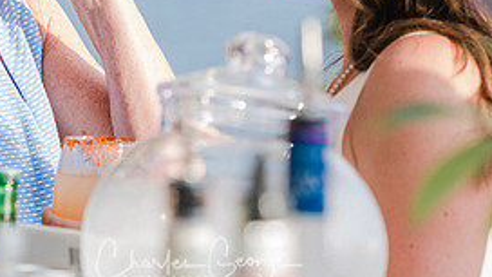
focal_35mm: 436
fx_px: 5688
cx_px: 181
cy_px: -52
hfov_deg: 5.0
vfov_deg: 2.8
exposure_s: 1/320
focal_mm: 130
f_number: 4
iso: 200
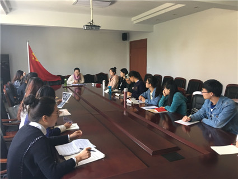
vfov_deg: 48.2
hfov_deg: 61.6
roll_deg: -0.6
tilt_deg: -7.8
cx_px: 119
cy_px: 90
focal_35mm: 29
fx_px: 199
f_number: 2.2
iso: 80
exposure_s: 1/17
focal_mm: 4.15
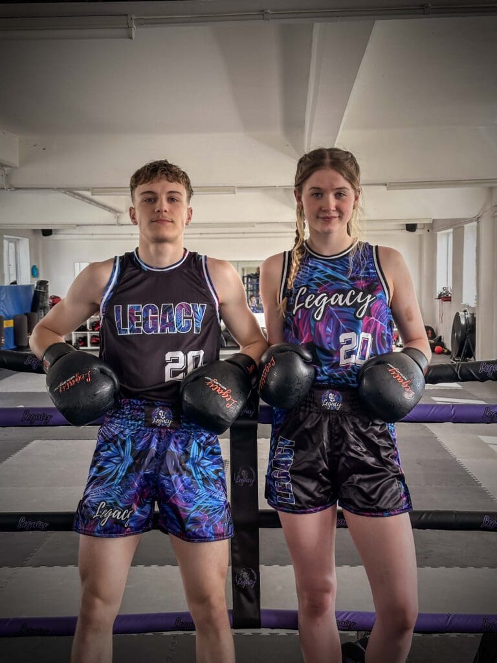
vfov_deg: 39.7
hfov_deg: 30.3
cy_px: 332
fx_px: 919
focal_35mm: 48
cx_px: 248
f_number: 1.78
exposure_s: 1/121
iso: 64
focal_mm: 6.86
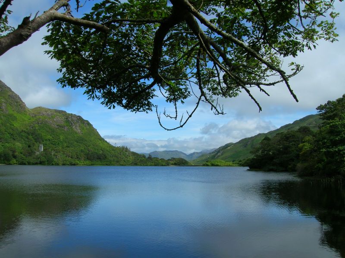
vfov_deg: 41.8
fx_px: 339
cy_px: 129
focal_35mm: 34
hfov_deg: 54.0
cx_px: 172
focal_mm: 5.7
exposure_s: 1/545
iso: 50
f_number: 4.9
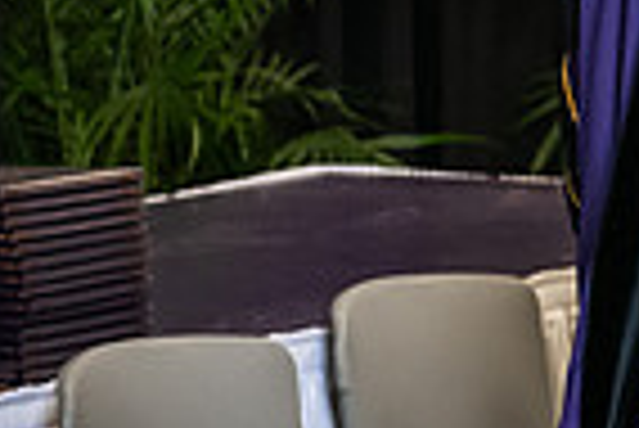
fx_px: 4780
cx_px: 1107
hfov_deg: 7.4
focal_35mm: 269
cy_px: -340
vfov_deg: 5.1
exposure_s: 1/200
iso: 2500
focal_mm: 66
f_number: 5
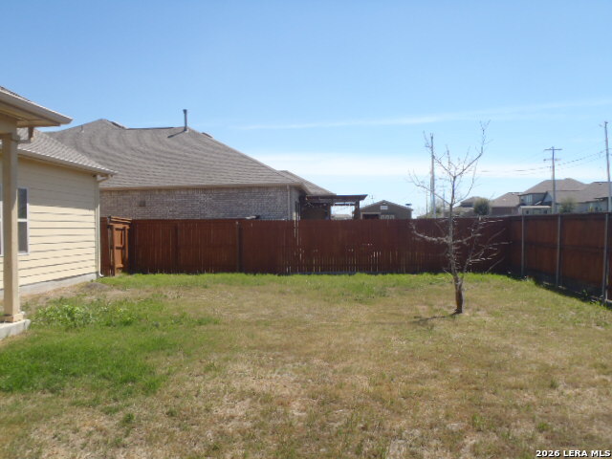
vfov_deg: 49.7
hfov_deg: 63.4
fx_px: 495
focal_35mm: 28
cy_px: 230
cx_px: 306
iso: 80
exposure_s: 1/500
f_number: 3.9
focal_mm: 5
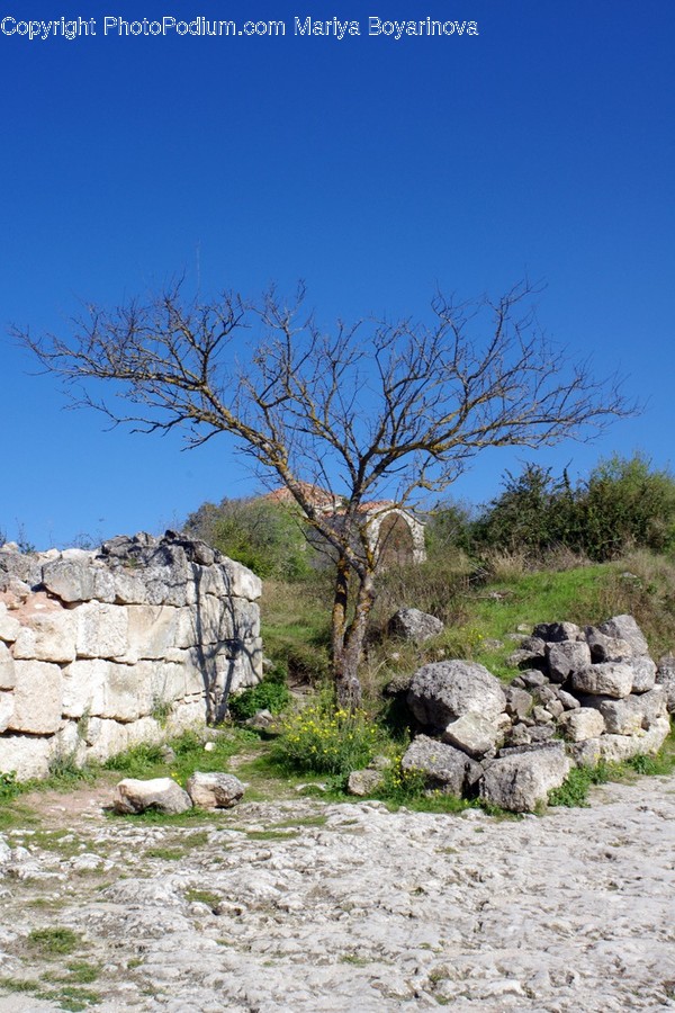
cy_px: 506
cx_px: 338
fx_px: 1181
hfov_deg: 31.9
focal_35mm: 42
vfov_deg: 46.4
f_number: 14
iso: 200
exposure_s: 1/125
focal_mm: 28
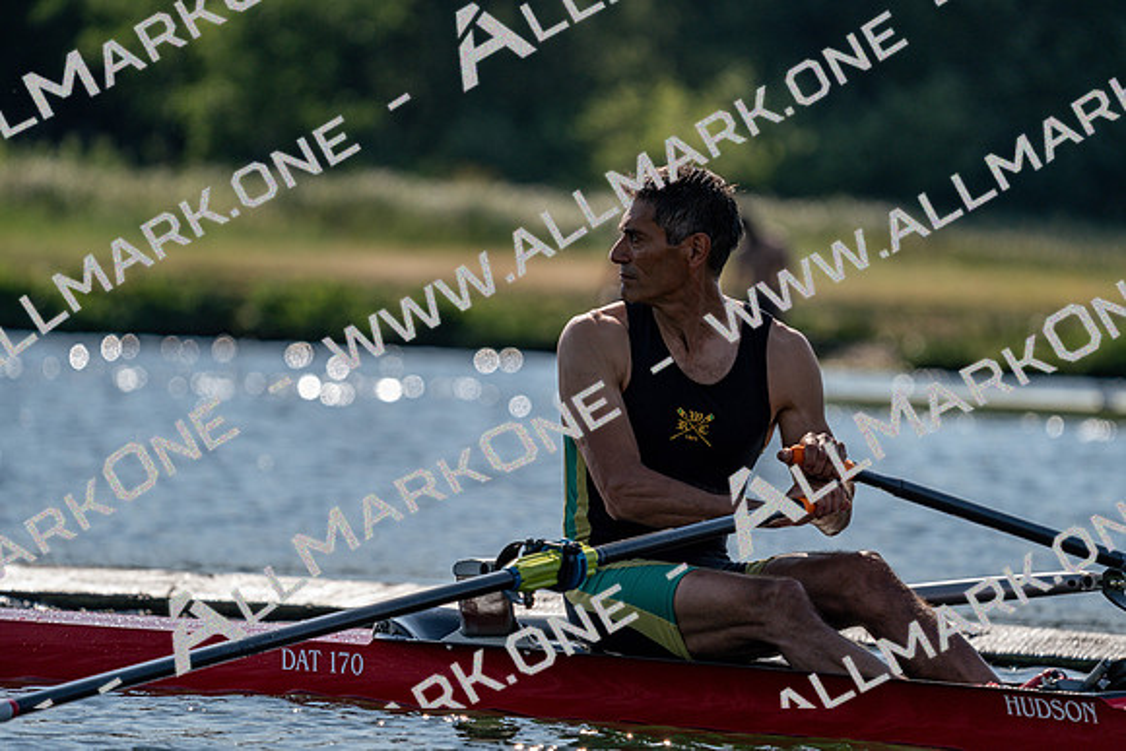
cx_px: 563
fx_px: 12513
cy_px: 376
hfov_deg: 5.2
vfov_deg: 3.4
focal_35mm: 400
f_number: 6.3
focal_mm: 400
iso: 125
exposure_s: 1/1600
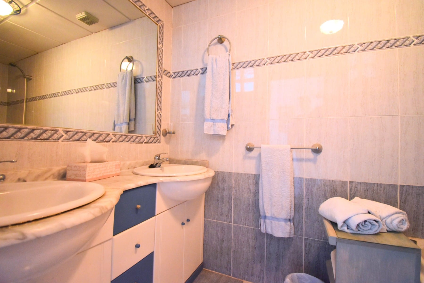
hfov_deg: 100.4
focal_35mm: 15
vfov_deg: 77.4
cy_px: 142
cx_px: 212
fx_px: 177
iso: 900
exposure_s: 1/60
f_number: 4.5
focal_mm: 10
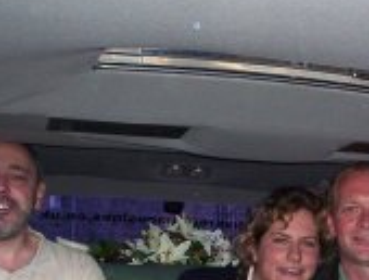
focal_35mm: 91
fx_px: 974
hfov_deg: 20.8
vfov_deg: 15.9
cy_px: 304
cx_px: 367
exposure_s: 1/60
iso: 140
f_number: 4.5
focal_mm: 4.99
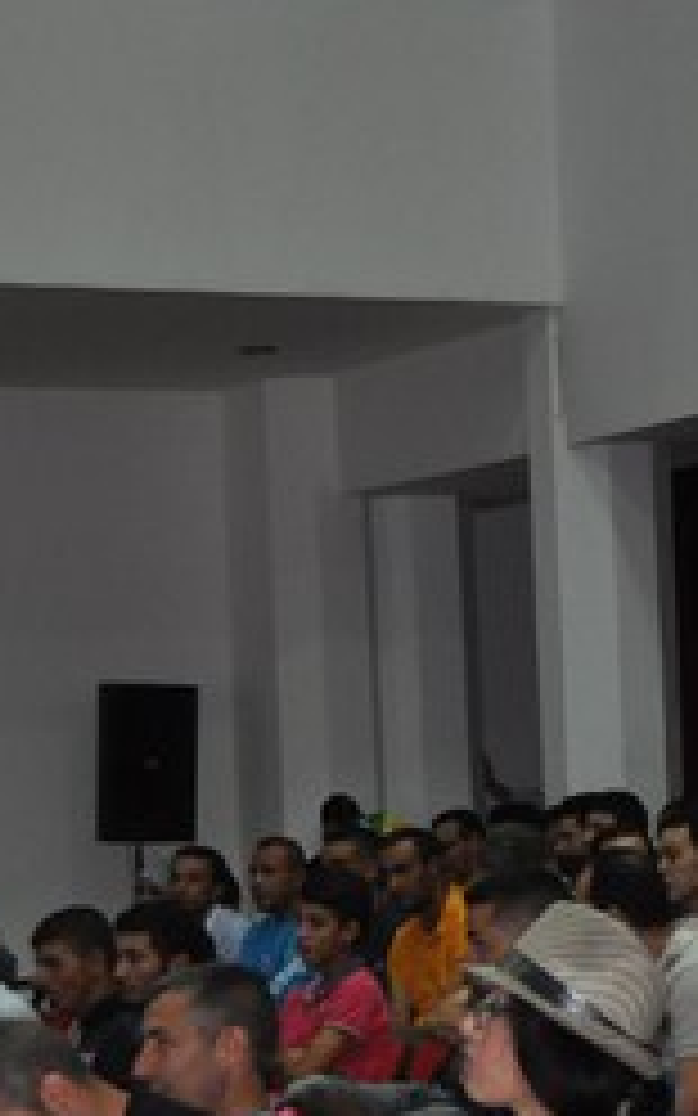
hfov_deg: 10.9
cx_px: 865
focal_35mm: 118
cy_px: 830
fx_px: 3591
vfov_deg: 17.6
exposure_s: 1/60
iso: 800
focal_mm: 30
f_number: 4.2
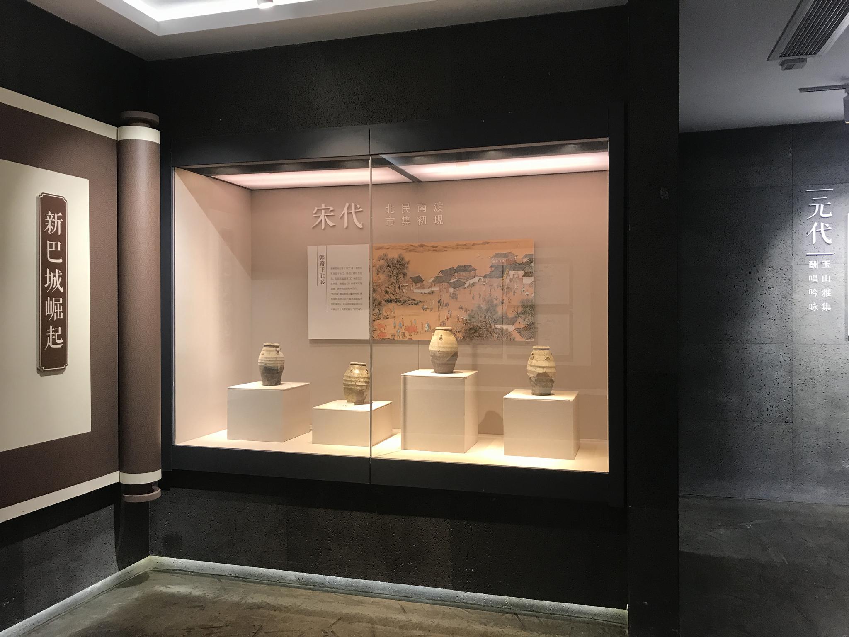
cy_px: 318
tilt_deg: -0.9
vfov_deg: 49.7
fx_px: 687
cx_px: 424
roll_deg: +0.0
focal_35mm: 28
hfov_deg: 63.4
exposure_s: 1/33
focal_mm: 3.99
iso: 40
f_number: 1.8
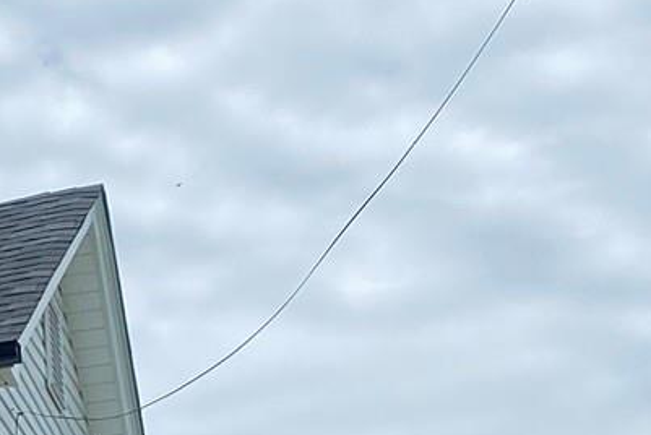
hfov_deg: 13.6
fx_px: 2497
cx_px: -456
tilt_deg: +15.6
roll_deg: -1.3
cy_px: 641
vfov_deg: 9.7
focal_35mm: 138
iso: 32
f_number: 1.8
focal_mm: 4.25
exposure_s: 1/3846
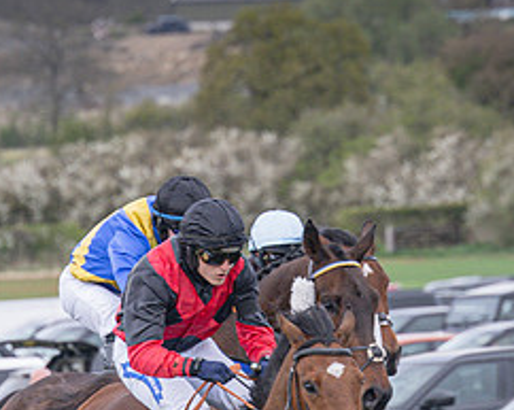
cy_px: 474
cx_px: 83
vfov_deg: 2.2
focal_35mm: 705
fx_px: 10712
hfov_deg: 2.7
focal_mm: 175
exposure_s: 1/1600
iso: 800
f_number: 5
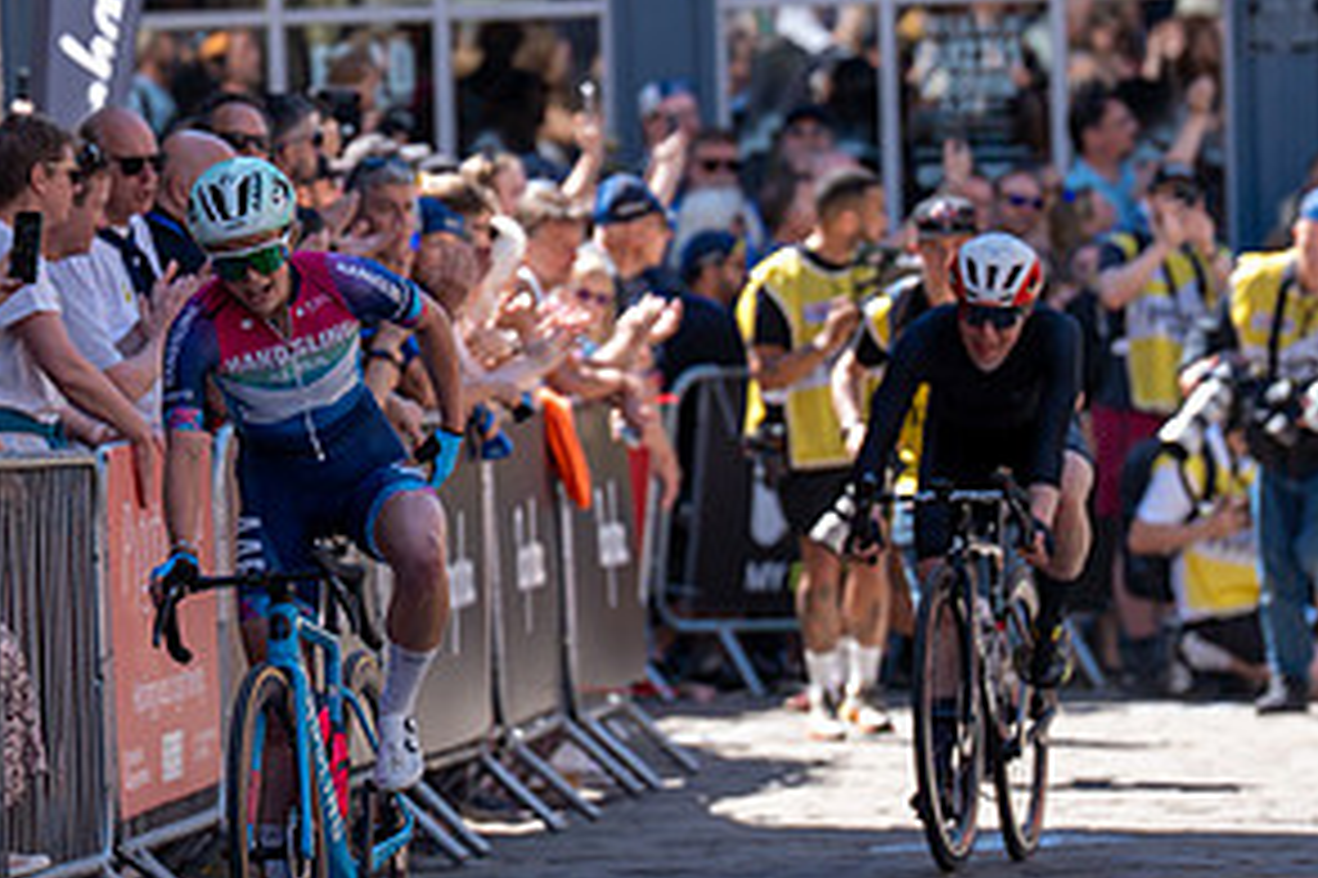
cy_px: 326
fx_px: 14489
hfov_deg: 5.2
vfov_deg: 3.5
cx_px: 220
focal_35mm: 396
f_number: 4
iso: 100
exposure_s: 1/1600
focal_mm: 200
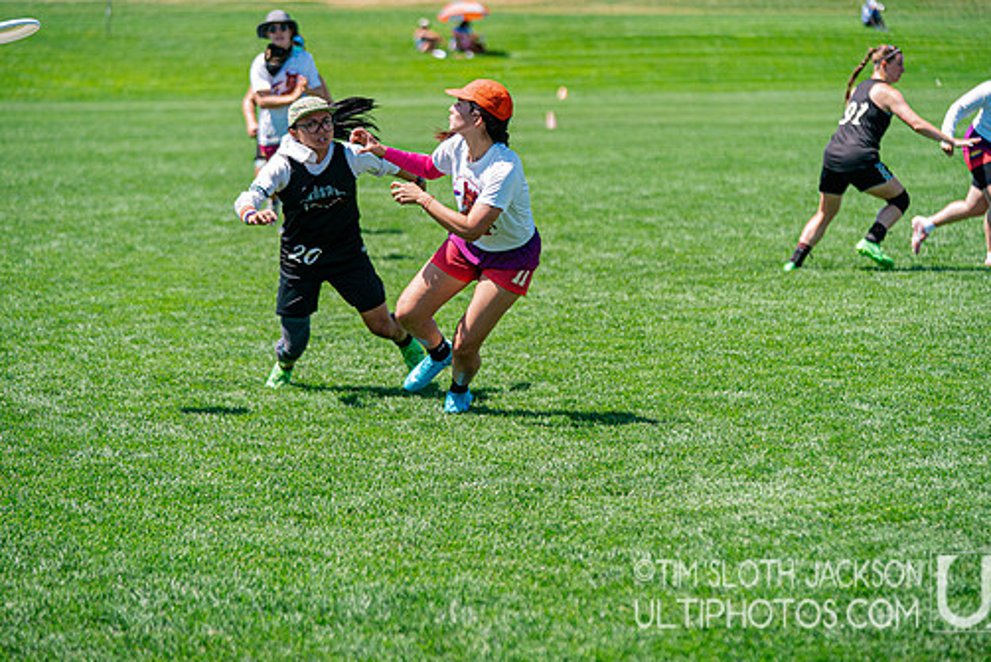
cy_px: 293
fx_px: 3910
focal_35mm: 142
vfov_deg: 9.7
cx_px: 509
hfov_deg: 14.4
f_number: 2.8
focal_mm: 123
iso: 500
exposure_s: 1/6400
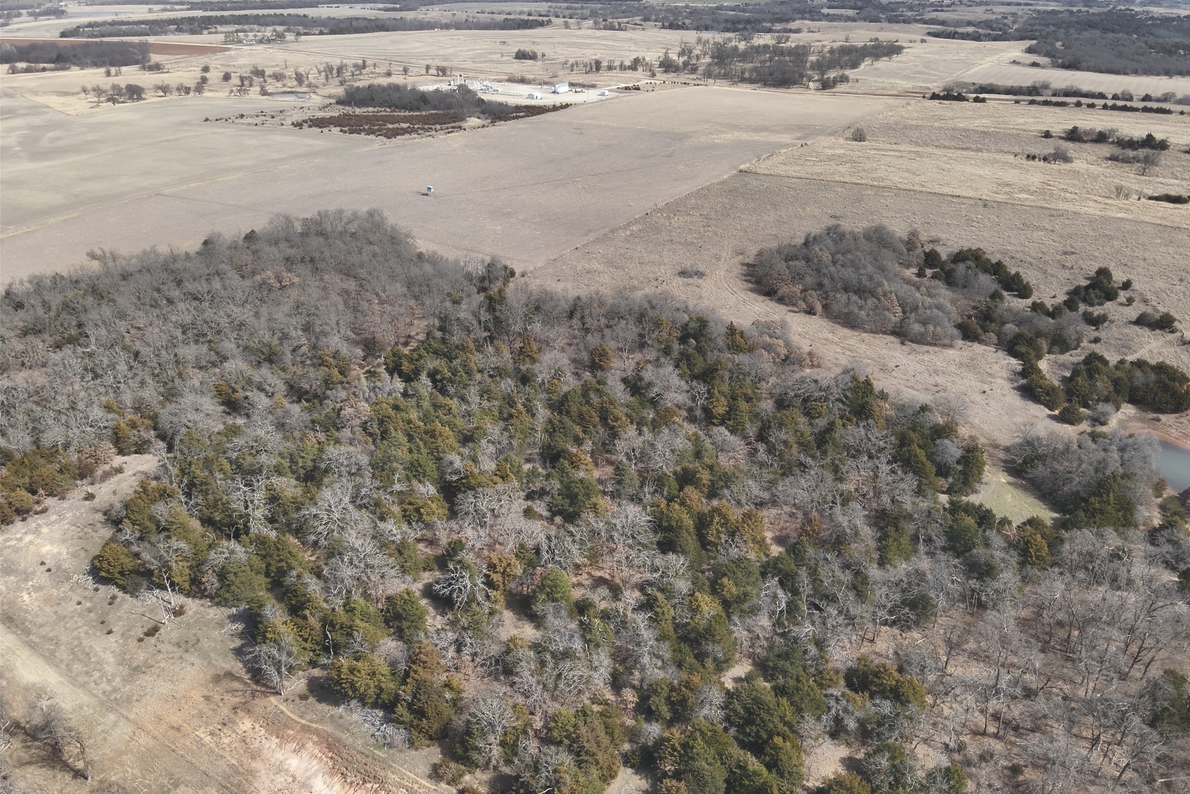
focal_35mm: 25
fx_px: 826
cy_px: 440
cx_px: 595
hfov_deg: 71.5
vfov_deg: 51.2
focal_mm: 4.4
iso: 100
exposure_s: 1/640
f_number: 2.8
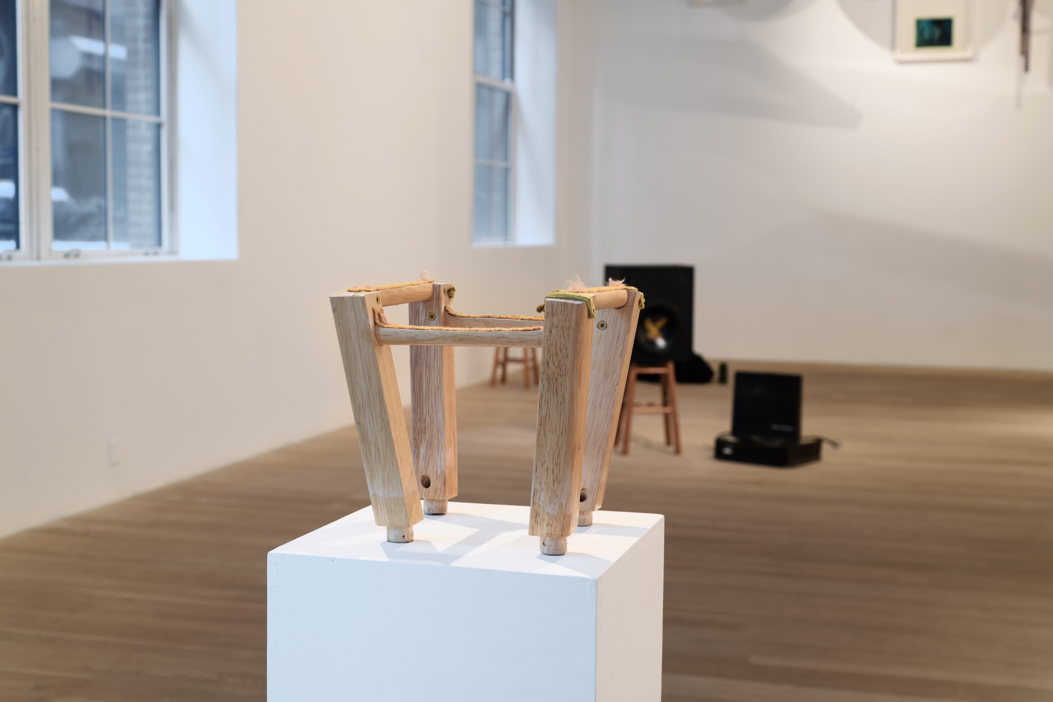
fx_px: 1462
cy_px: 351
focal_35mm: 50
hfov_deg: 39.6
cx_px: 526
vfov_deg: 27.0
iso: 31
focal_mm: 50
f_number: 7.1
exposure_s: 2
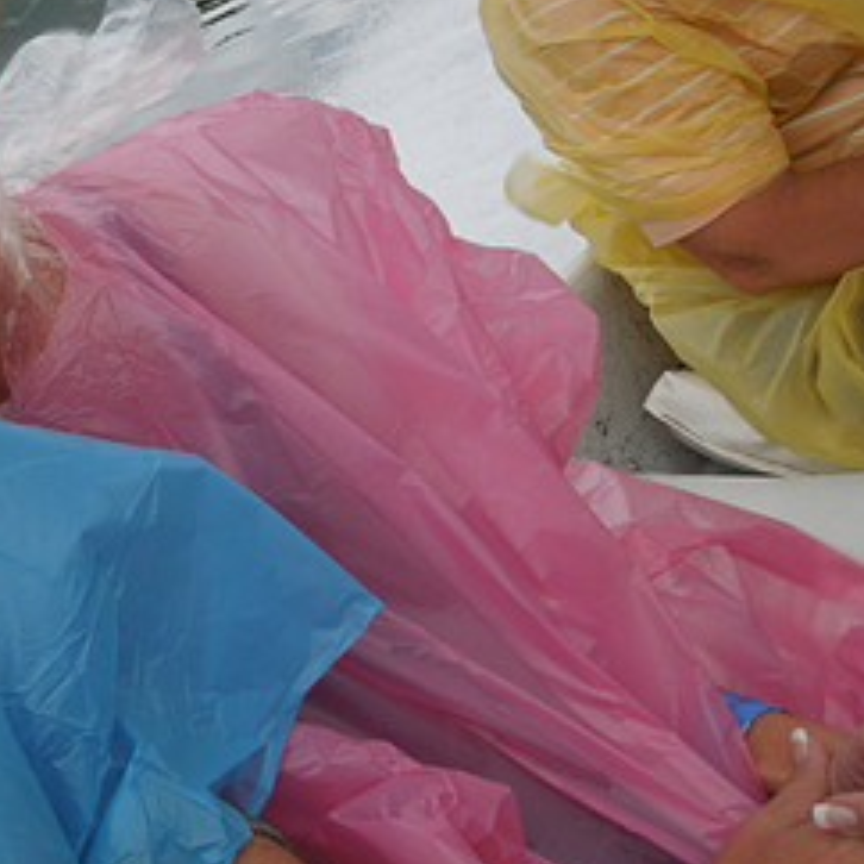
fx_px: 1497
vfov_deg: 31.6
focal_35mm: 53
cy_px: 205
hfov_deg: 28.5
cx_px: -139
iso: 100
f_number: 3.3
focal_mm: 4.5
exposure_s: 1/320
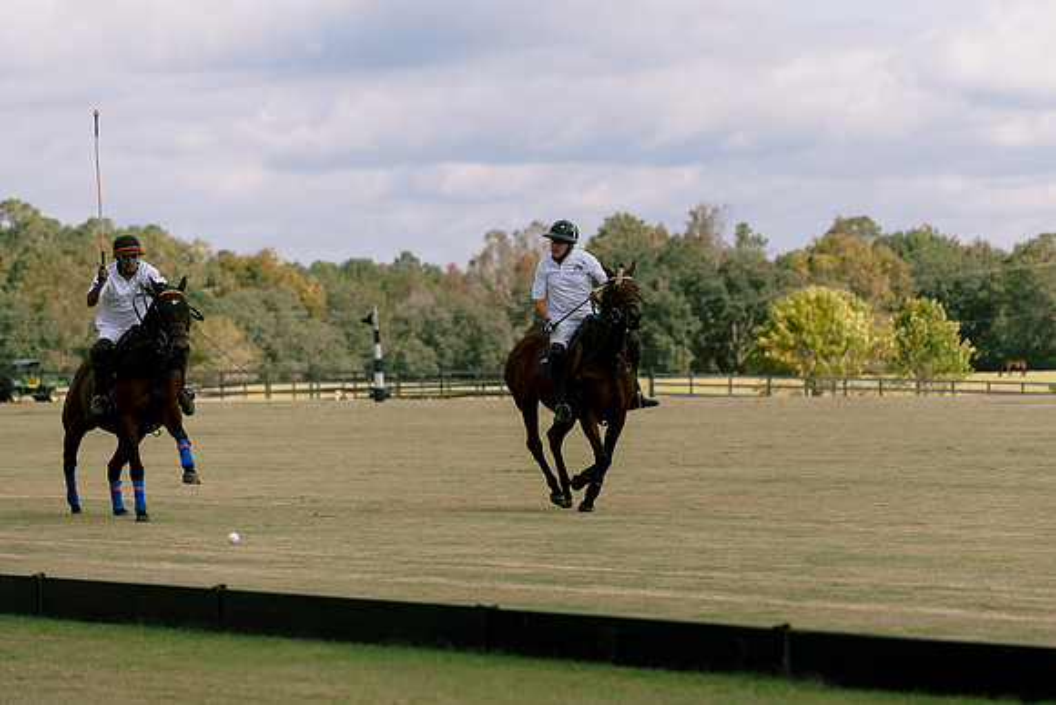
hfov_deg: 14.0
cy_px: 343
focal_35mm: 147
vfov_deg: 9.4
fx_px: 4301
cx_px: 573
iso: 200
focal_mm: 135
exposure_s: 1/4000
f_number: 4
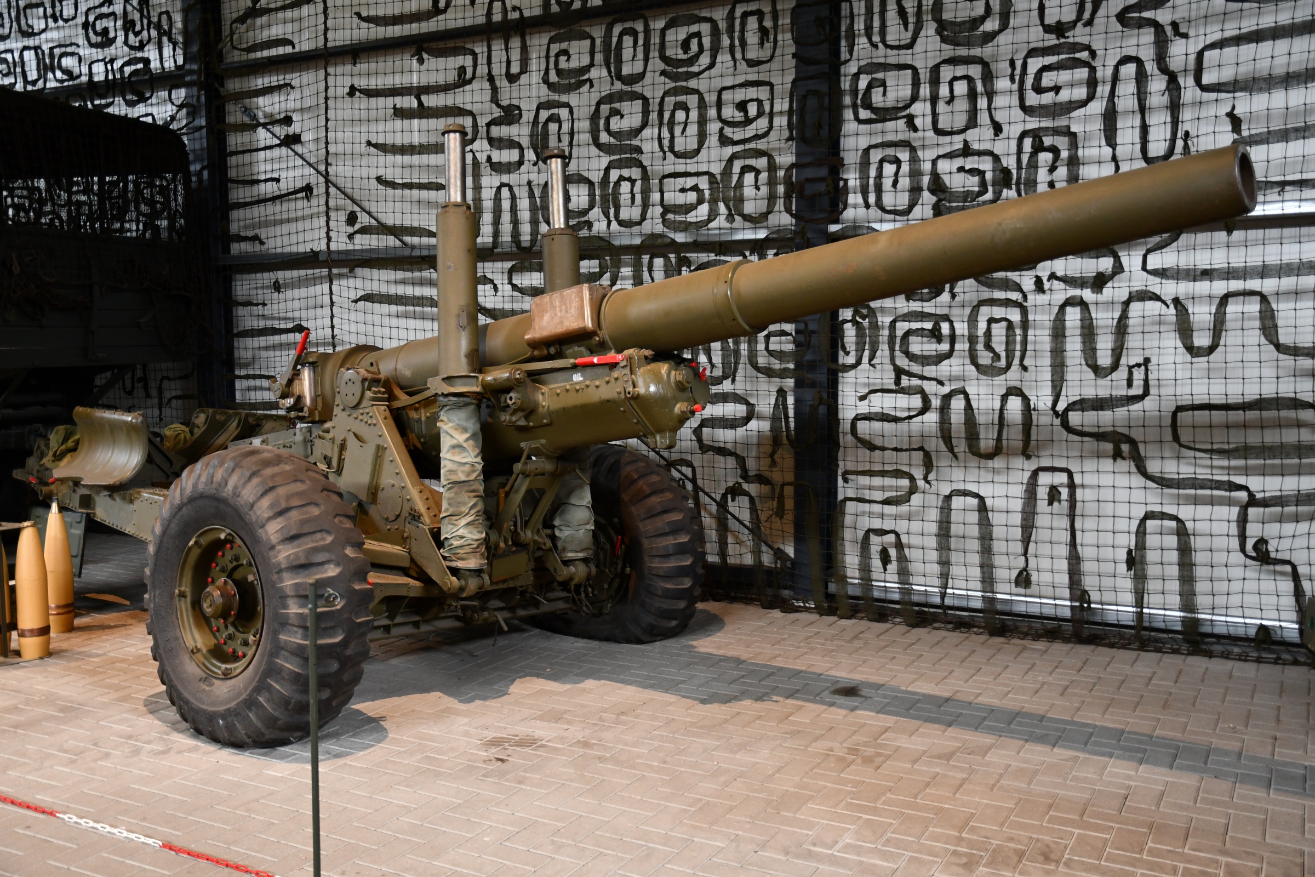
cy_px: 438
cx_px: 658
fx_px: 1205
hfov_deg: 57.2
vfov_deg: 40.0
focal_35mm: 33
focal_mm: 22
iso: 800
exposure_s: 1/25
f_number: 2.8
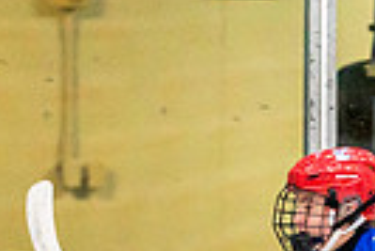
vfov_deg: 1.2
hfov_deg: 1.9
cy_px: 584
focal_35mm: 1108
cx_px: 64
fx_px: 11554
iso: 3200
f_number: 2.8
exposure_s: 1/1250
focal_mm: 200
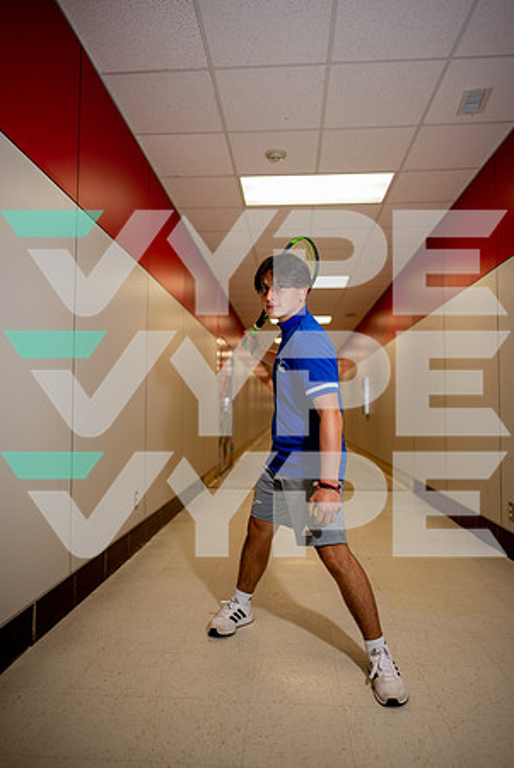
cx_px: 257
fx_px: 513
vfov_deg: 73.7
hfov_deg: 53.2
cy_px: 384
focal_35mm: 24
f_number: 1.4
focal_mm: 24
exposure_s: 1/125
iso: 40
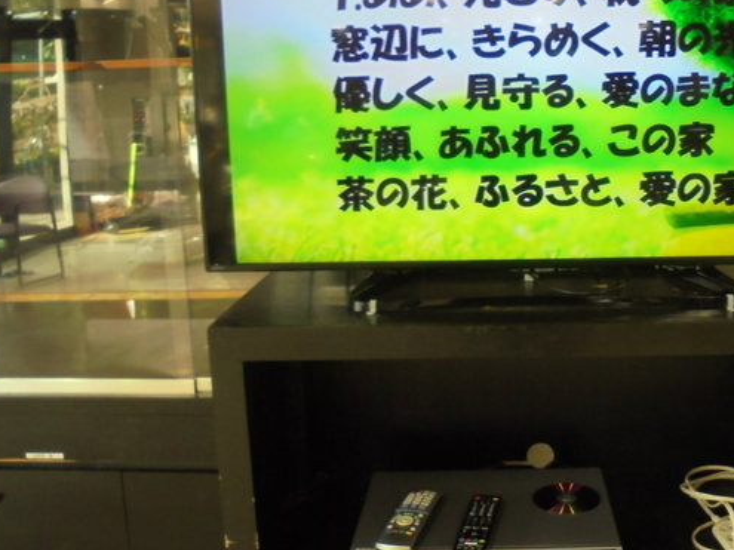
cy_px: 236
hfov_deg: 44.0
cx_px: 503
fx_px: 890
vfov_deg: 34.3
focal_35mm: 42
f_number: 3.5
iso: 160
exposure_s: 1/30
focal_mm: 4.6
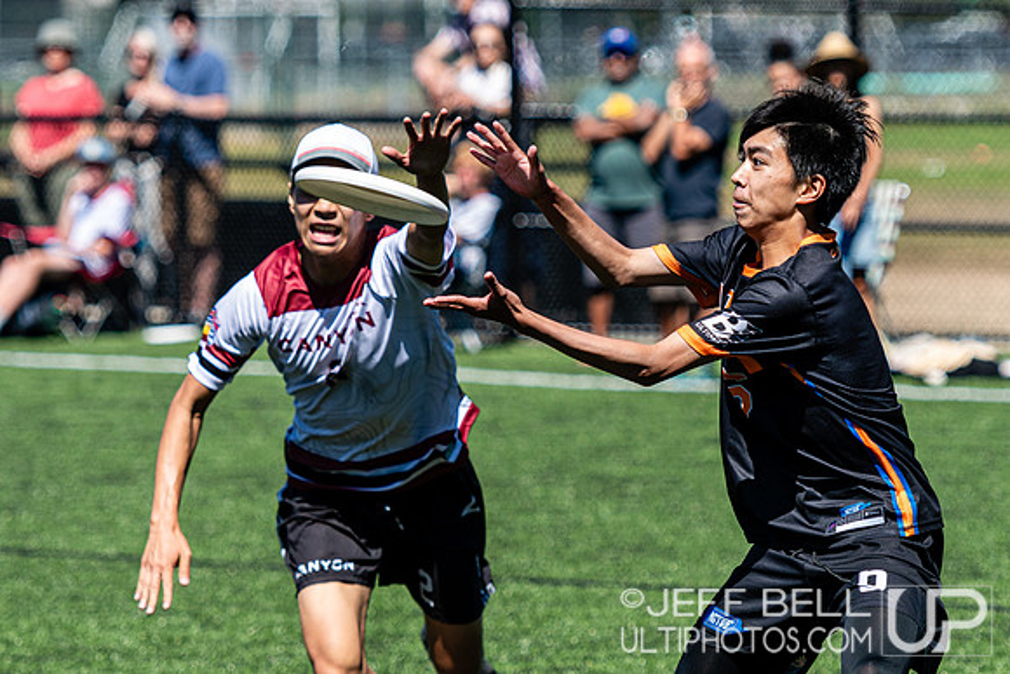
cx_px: 562
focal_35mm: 291
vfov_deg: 4.7
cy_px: 319
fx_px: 8168
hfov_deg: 7.1
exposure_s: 1/2000
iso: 160
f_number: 3.2
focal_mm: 135
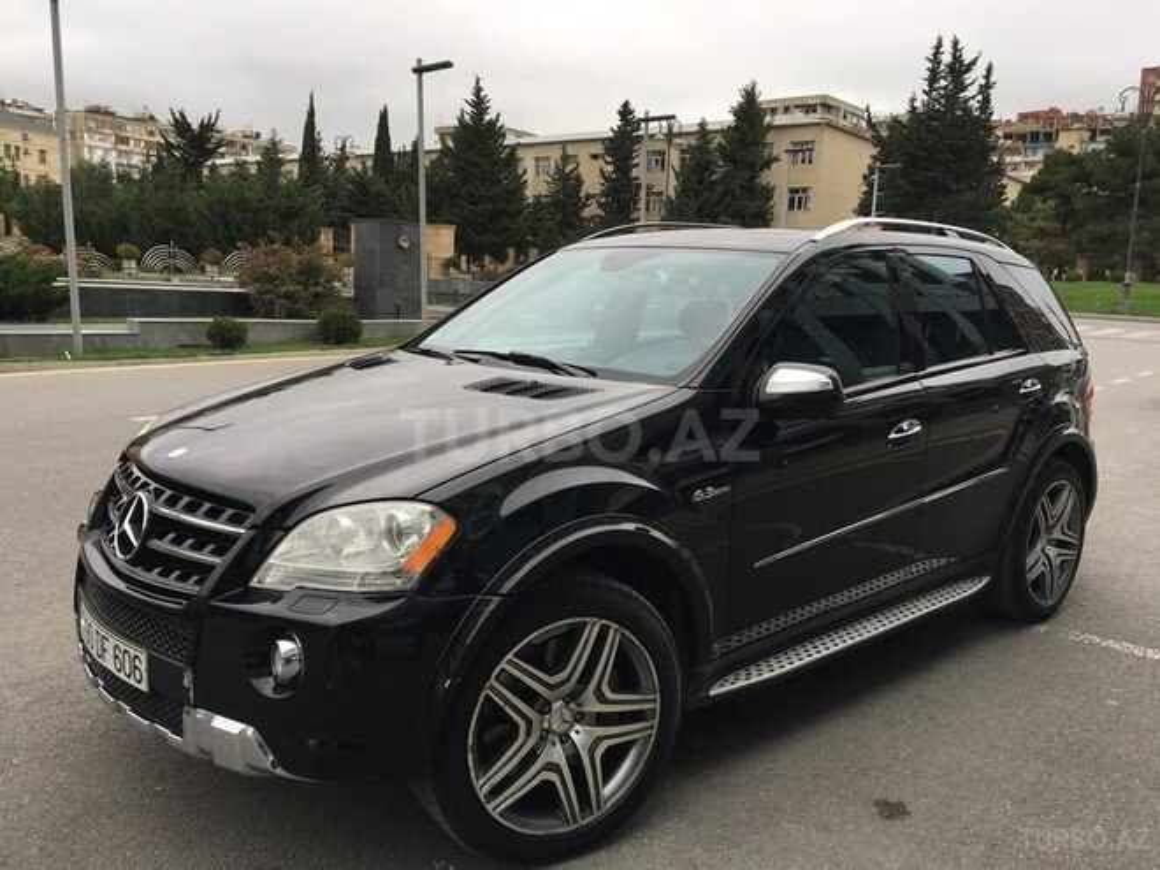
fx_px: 972
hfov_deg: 61.7
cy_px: 435
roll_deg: -3.3
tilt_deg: -8.8
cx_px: 580
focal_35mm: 29
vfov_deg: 48.2
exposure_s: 1/217
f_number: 2.2
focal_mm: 4.15
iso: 25
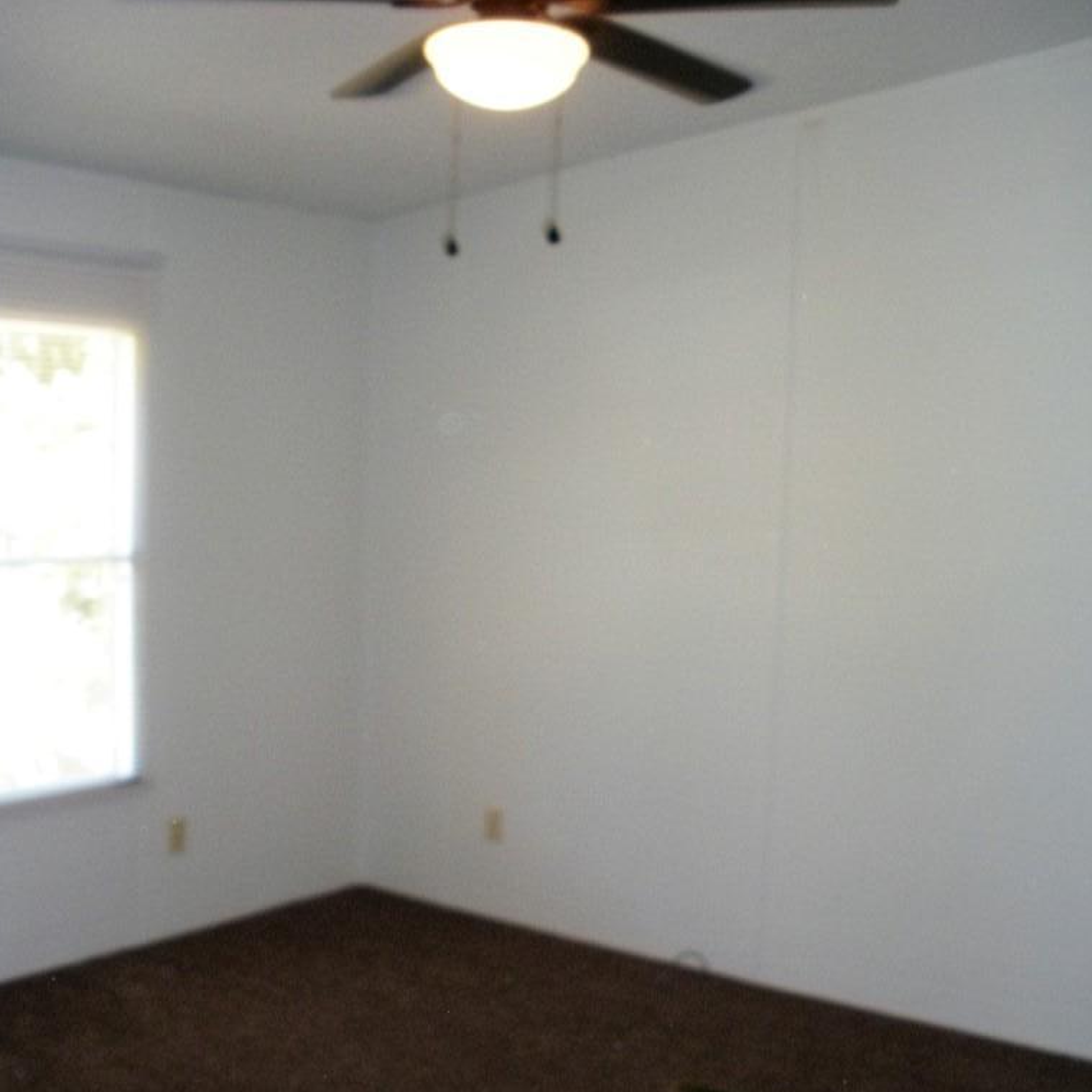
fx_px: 1535
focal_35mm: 43
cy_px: 713
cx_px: 542
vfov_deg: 38.8
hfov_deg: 39.2
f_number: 3.5
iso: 205
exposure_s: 1/50.4
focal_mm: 6.3
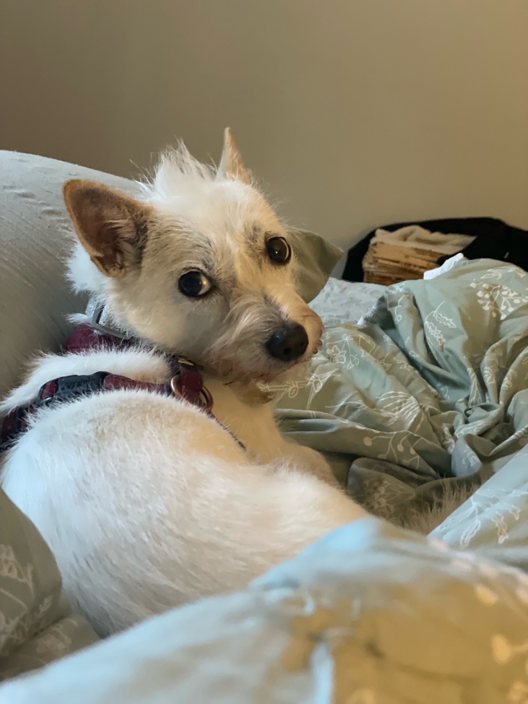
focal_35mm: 52
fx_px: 1058
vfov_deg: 36.8
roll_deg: -9.8
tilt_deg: -19.0
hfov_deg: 28.0
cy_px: 352
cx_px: 264
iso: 400
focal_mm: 6
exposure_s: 1/24
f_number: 2
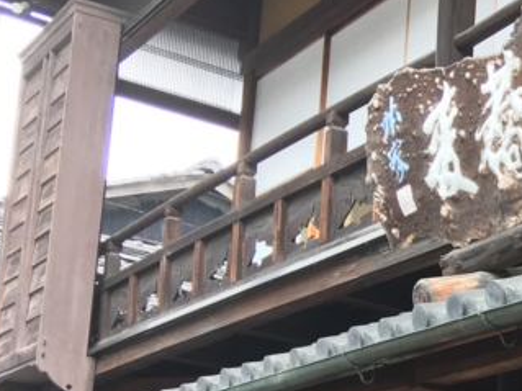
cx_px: 792
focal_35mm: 93
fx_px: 1402
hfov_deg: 18.6
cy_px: 435
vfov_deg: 15.4
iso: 40
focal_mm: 4.15
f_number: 2.2
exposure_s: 1/120
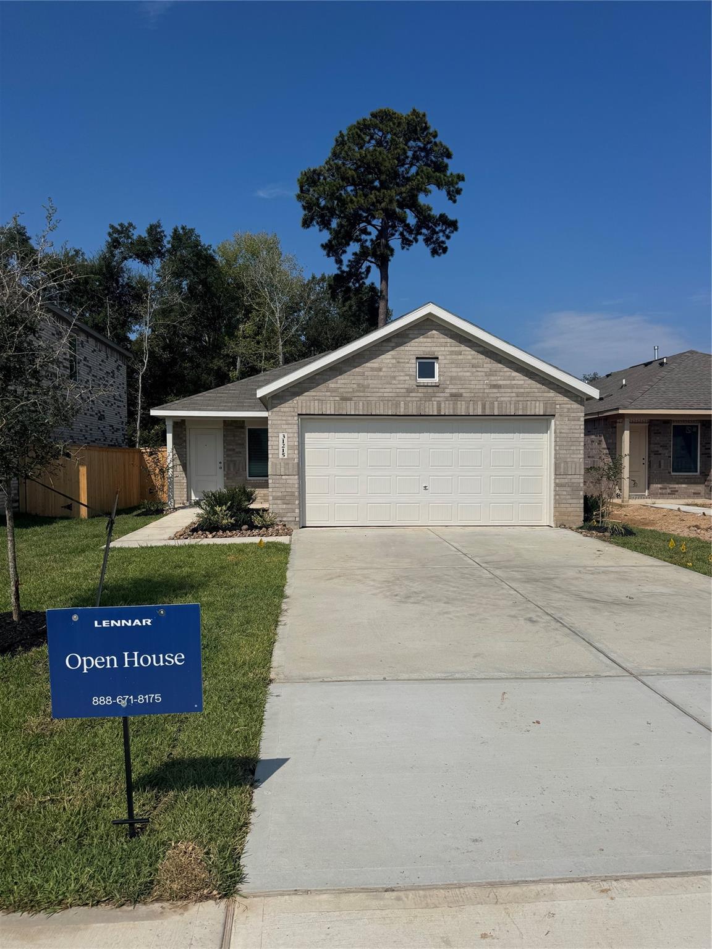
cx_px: 356
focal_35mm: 24
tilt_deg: -2.1
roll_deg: +0.1
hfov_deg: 56.8
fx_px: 658
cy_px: 474
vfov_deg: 71.6
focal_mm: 6.76
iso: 80
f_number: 1.78
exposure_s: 1/10417
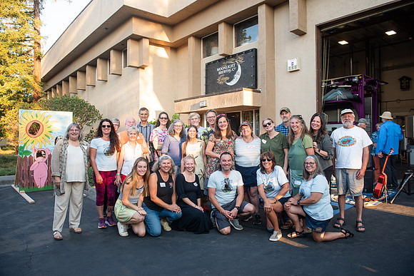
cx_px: 207
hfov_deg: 73.7
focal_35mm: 24
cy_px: 138
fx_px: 276
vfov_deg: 53.2
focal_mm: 24
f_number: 4
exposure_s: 1/200
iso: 400
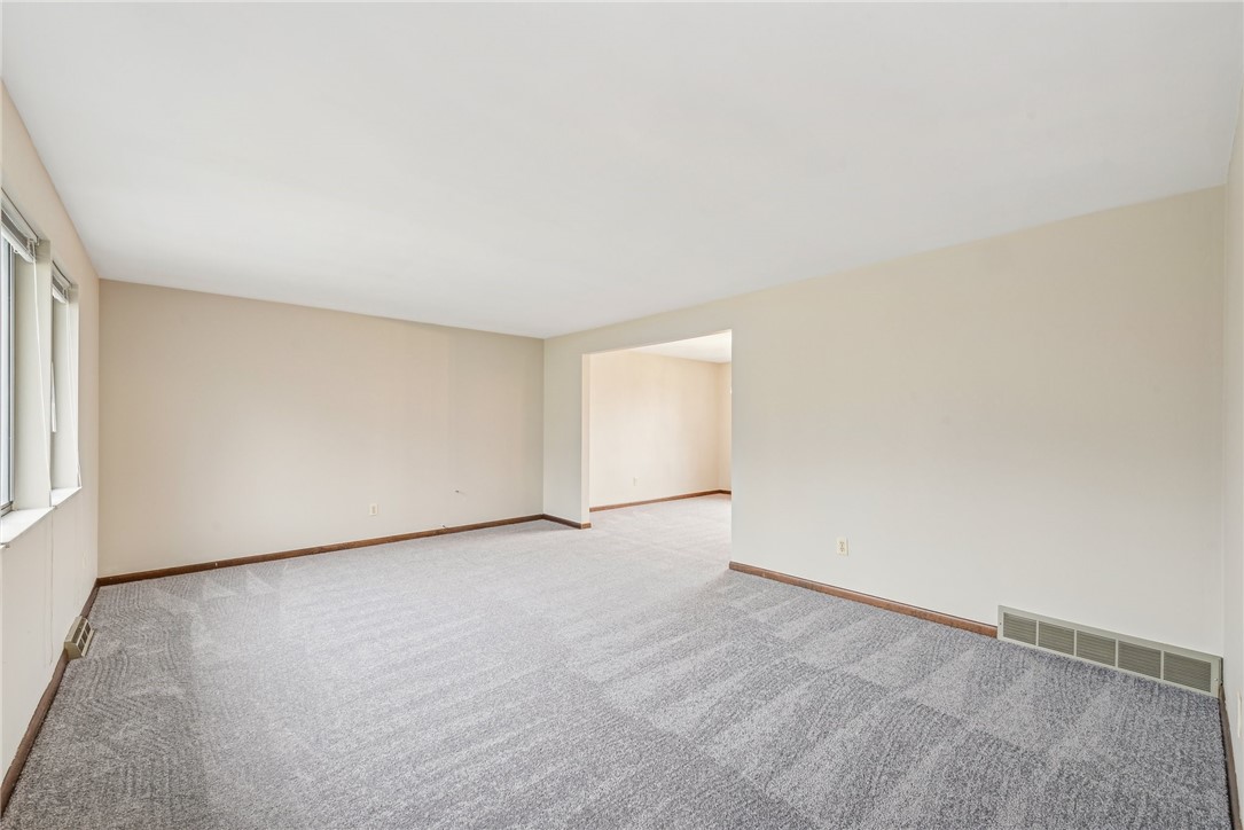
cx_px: 622
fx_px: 484
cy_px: 415
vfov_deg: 81.2
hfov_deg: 104.2
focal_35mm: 14
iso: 100
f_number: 11
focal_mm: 14
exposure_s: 1/5
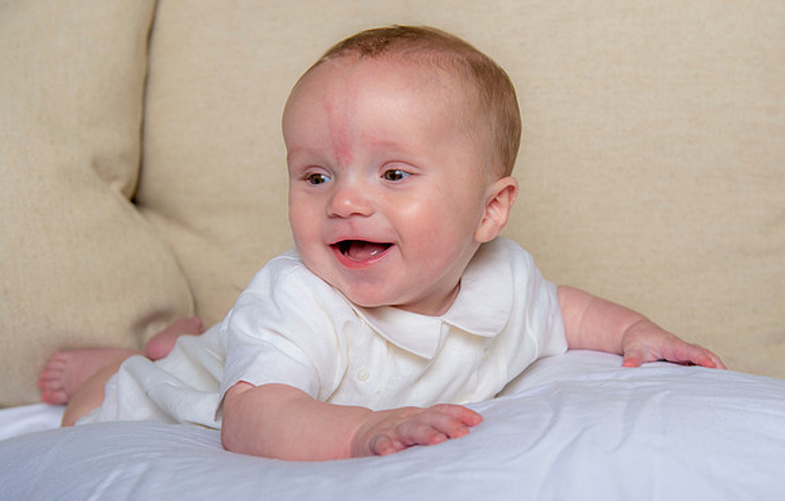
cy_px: 318
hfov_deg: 34.0
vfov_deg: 22.1
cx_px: 480
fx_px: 1278
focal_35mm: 59
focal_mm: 48
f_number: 5
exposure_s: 1/200
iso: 200
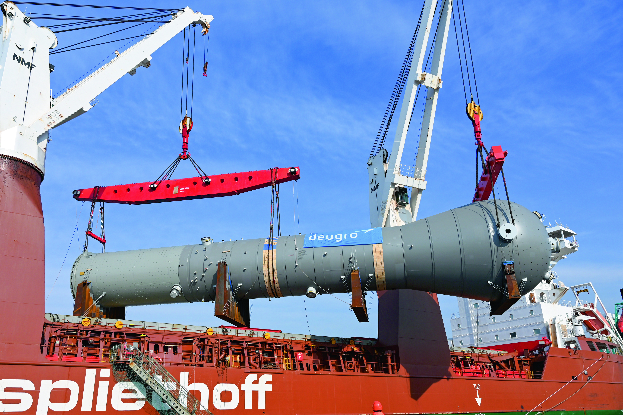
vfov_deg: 46.4
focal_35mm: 28
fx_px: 485
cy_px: 226
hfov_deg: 65.4
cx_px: 288
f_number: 9
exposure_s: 1/320
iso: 100
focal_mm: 24
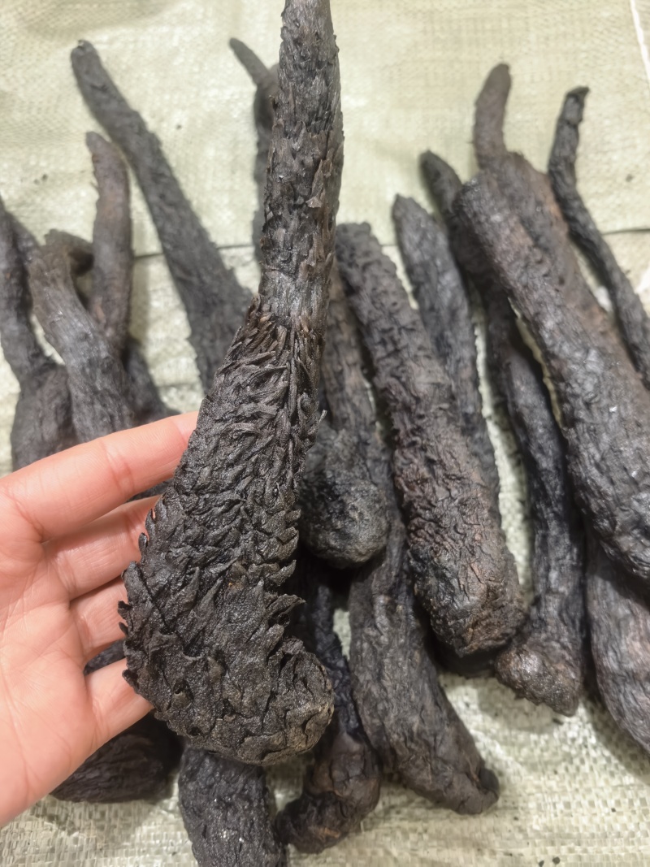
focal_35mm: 24
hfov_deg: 56.8
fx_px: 601
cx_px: 325
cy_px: 434
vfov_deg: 71.6
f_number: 2
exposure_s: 1/25
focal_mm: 6.98
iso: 640
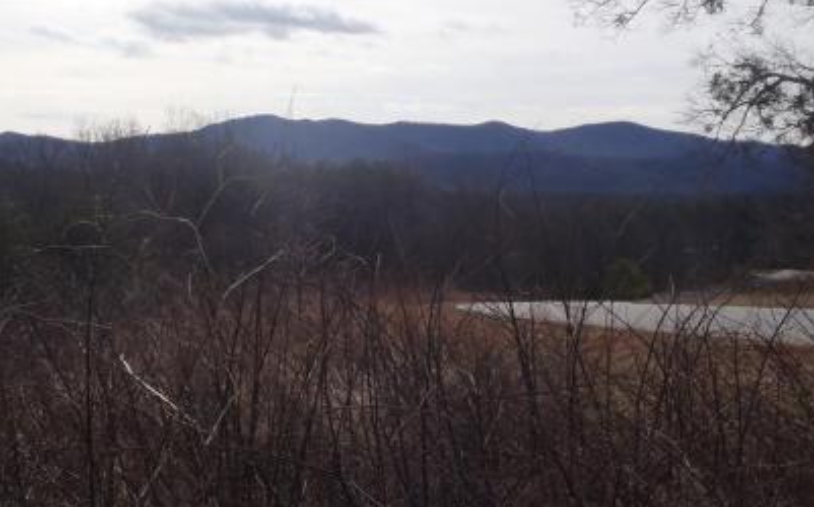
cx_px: 359
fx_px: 953
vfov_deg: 29.5
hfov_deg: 46.2
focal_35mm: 43
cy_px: 146
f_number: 5.6
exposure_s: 1/640
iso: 80
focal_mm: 5
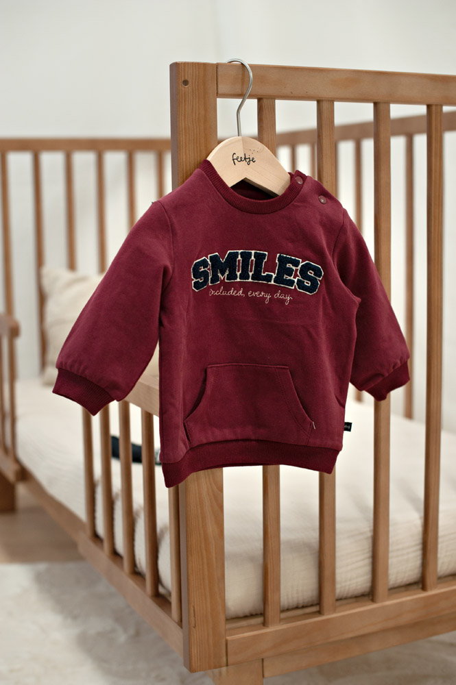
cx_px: 228
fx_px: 952
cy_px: 342
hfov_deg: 26.9
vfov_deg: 39.6
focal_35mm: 50
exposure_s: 1/100
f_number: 3.5
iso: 640
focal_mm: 50
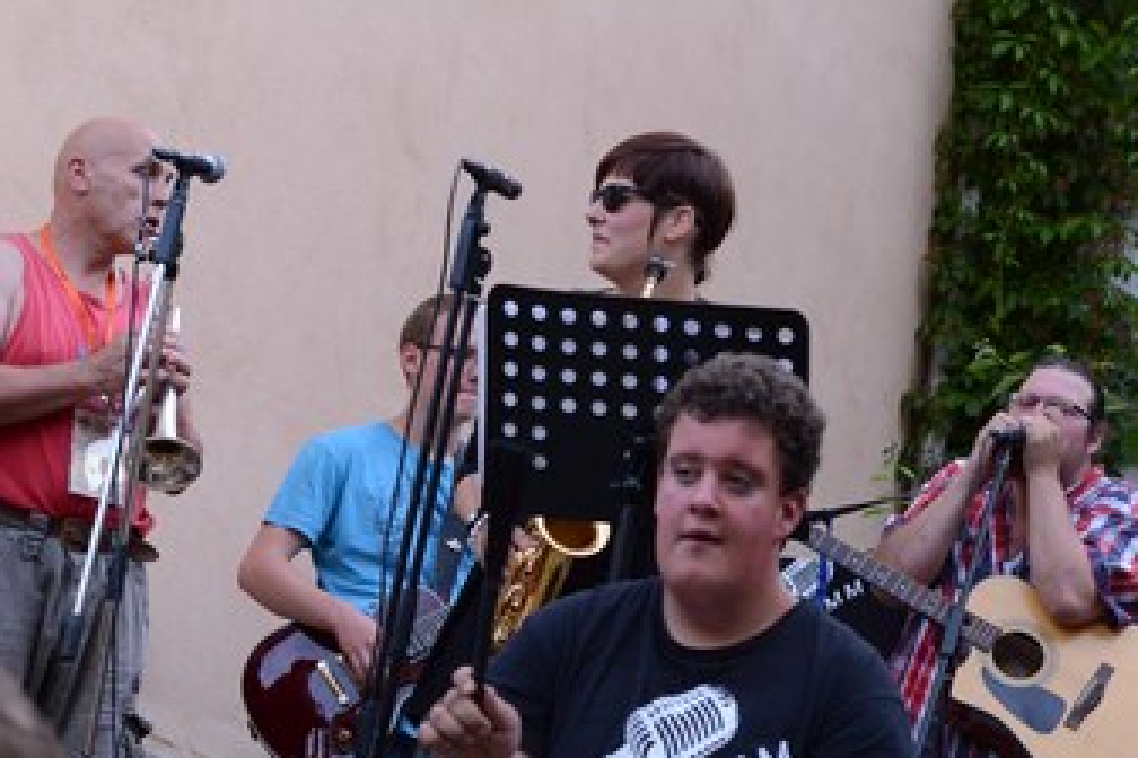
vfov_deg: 10.9
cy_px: 643
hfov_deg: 16.3
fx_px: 3951
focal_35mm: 125
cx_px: 894
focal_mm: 70
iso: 4000
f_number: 6.3
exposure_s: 1/160
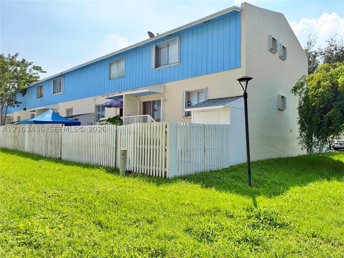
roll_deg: -0.9
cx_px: 172
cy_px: 129
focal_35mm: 24
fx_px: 239
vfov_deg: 56.8
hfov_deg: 71.6
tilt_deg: +2.7
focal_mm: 6.93
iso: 100
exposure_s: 1/2146
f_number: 1.8
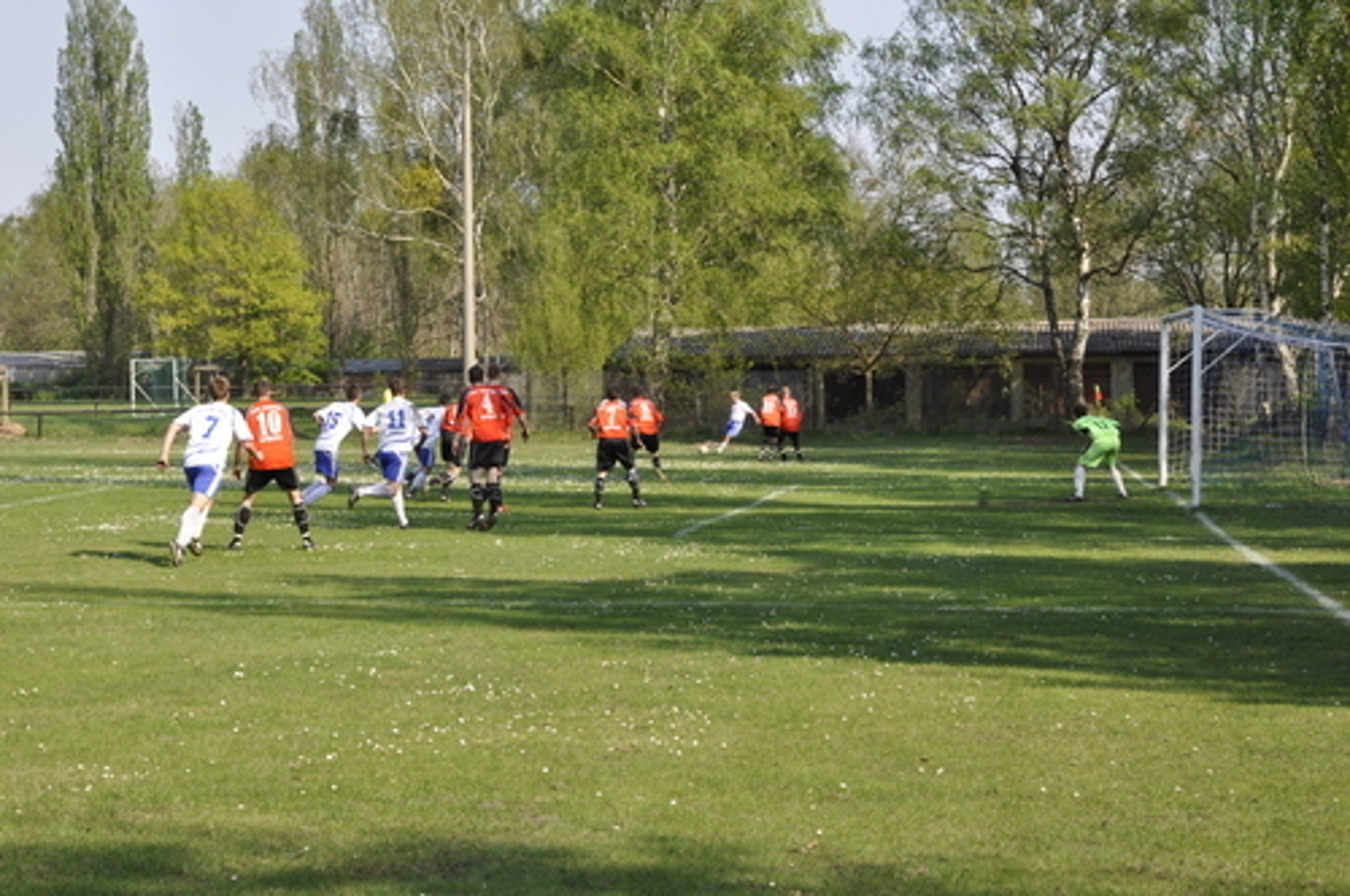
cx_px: 675
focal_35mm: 82
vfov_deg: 16.5
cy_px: 448
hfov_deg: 24.6
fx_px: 3090
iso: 200
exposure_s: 1/160
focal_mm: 55
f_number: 13
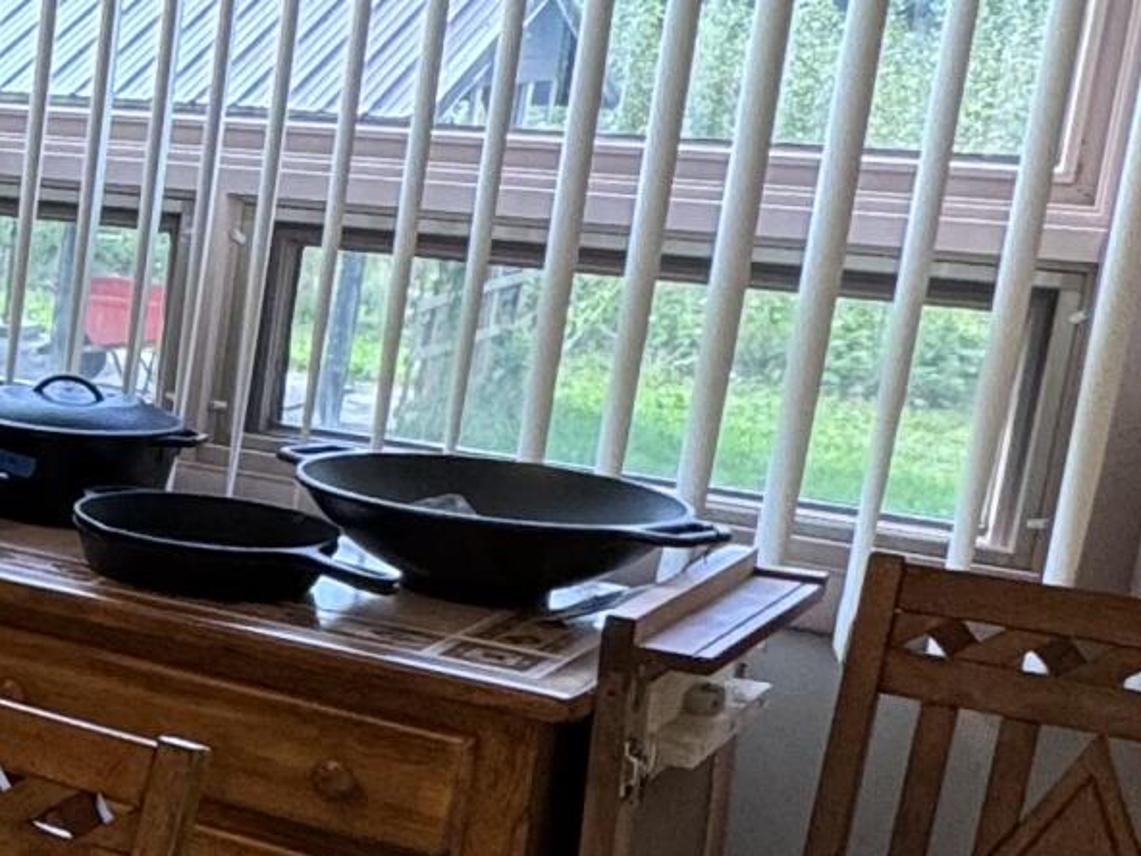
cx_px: -935
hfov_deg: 19.8
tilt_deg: -11.9
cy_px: 441
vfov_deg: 20.7
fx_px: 2340
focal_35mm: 71
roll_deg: -1.2
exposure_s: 1/120
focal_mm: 2.22
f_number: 2.2
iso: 125
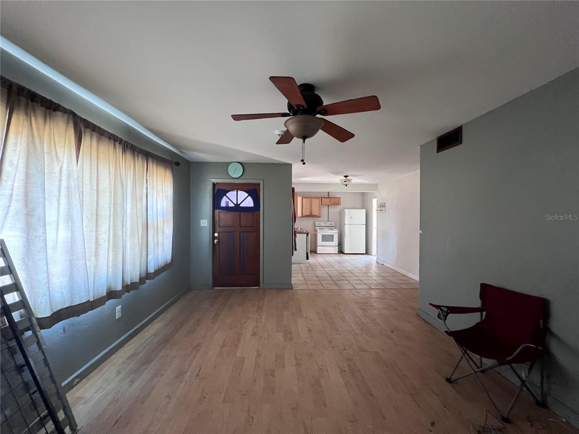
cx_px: 290
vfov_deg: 89.9
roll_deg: -0.3
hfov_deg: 106.2
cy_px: 217
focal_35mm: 13
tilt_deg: -1.4
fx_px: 217
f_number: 1.8
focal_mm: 1.57
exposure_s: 1/60
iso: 640
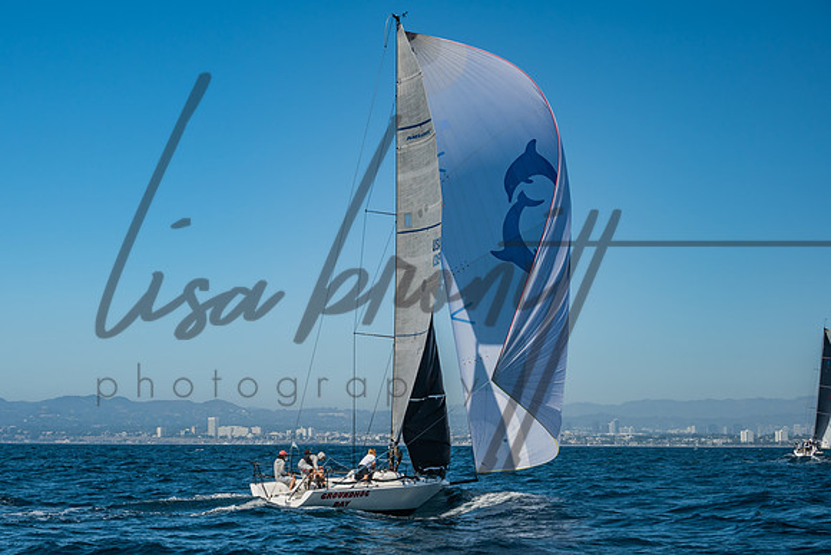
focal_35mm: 64
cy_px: 316
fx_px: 1469
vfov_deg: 21.4
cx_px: 313
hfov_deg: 31.5
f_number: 6.3
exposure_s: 1/640
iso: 160
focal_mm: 50
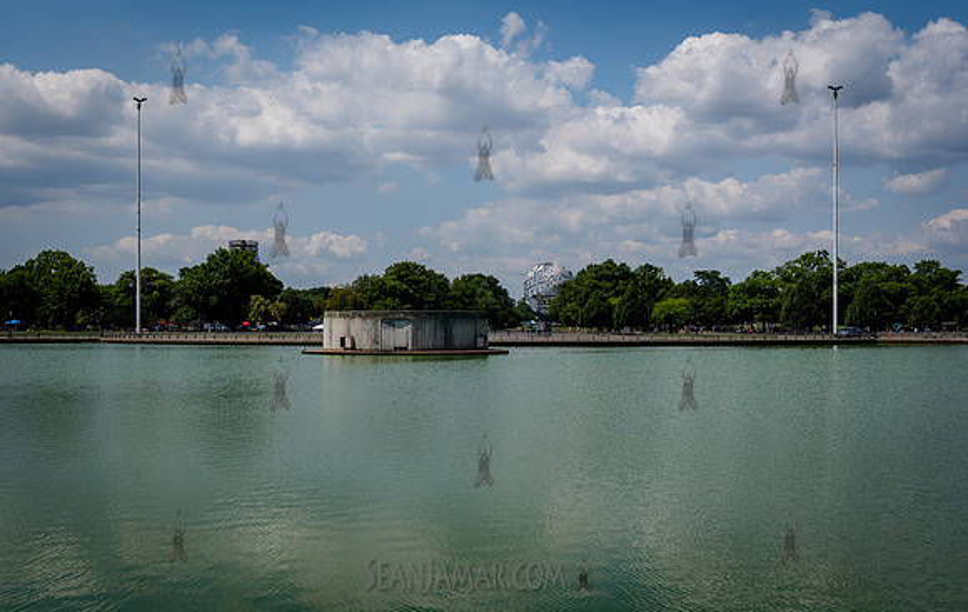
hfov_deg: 50.6
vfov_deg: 33.3
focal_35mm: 39
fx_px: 1024
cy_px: 323
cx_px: 484
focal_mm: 38
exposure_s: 1/500
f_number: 10
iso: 200
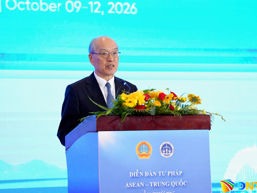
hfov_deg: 9.3
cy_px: 99
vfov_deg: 7.0
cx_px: 126
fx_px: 1581
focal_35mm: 213
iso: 3200
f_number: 3.2
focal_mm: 182
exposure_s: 1/640
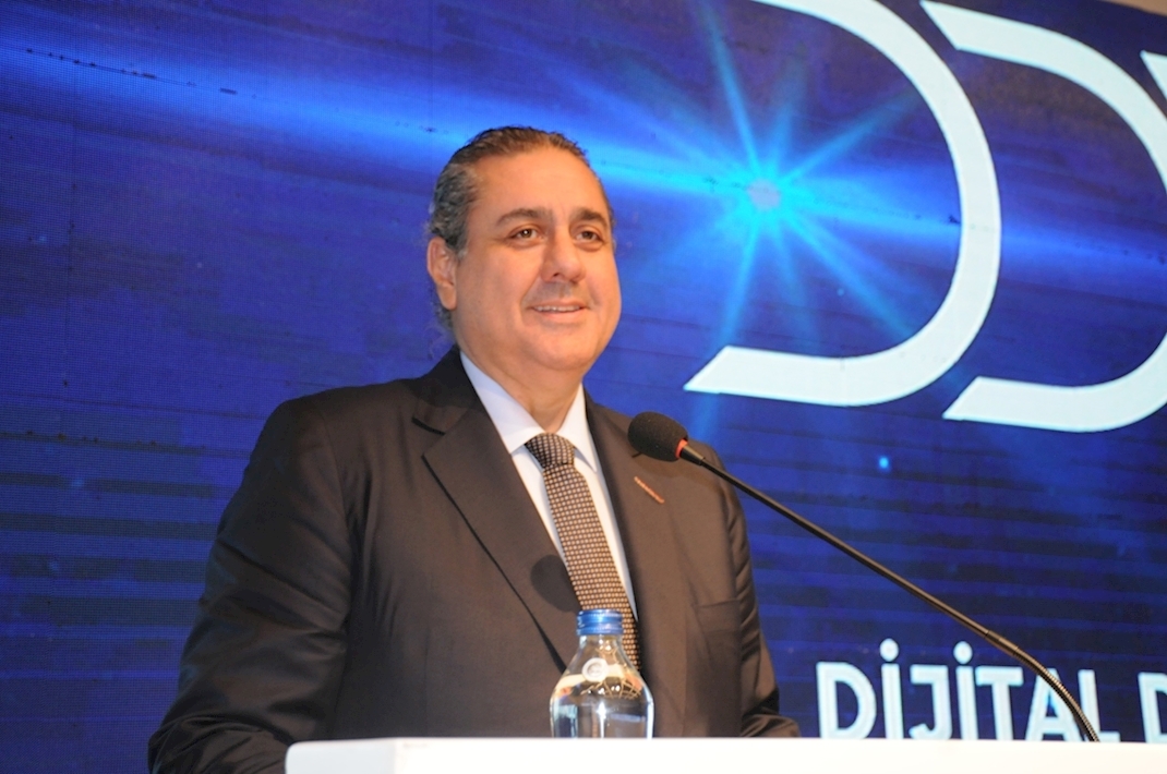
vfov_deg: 25.7
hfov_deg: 37.9
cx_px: 584
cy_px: 387
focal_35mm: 52
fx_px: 1699
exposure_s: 1/60
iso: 800
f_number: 5
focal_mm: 35
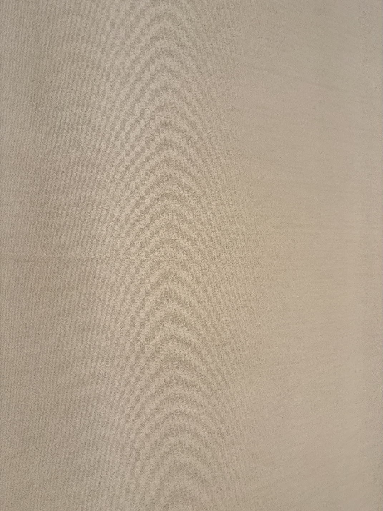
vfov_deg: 67.3
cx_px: 192
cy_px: 256
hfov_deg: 53.1
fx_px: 384
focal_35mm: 26
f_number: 1.6
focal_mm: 5.96
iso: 100
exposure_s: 1/122
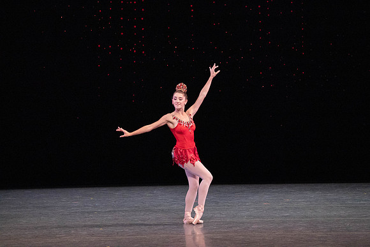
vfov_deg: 4.2
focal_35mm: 324
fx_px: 3331
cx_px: 185
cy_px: 124
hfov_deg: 6.4
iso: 16000
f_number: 10
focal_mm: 324
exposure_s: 1/500
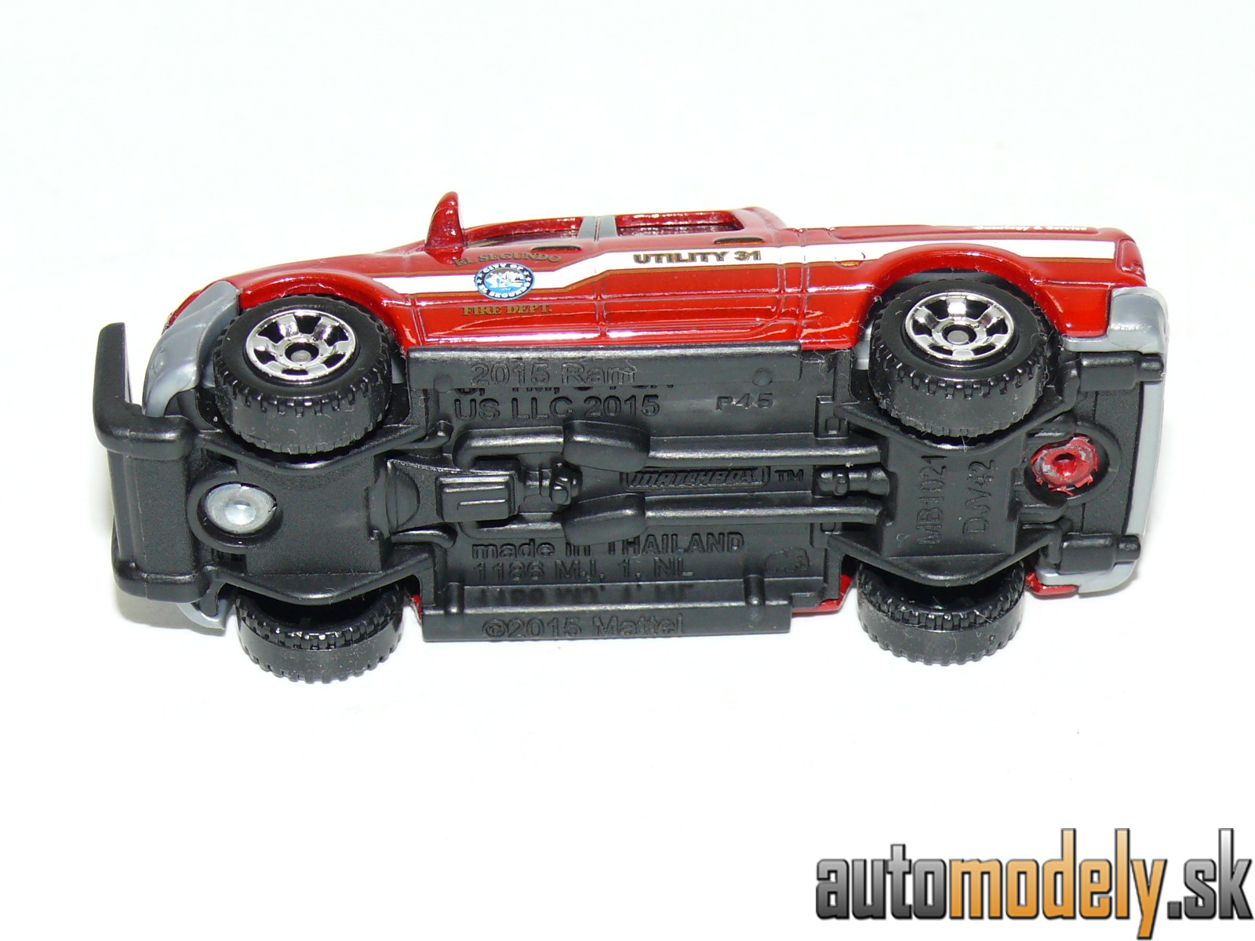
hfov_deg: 20.0
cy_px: 470
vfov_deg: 15.1
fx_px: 3553
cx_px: 628
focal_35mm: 98
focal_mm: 13.2
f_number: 4
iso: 100
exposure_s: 1/30
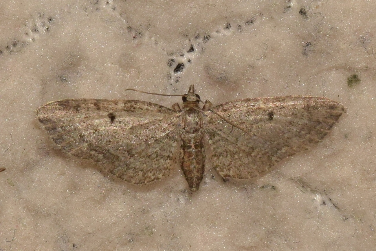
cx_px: 188
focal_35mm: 210
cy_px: 126
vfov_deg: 6.6
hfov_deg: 9.8
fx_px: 2195
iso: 400
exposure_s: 1/200
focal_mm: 140
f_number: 14
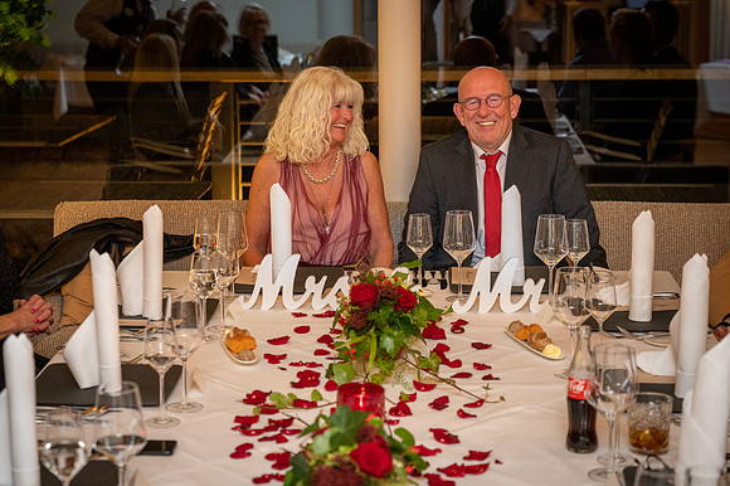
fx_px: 1570
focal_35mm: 77
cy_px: 233
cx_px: 328
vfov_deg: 17.6
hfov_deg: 26.2
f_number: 4
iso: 5000
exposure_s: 1/60
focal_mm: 70
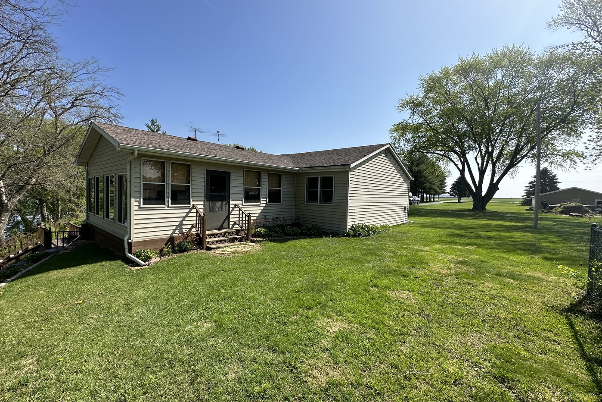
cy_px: 202
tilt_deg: -2.3
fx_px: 251
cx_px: 299
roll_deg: -2.2
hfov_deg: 100.4
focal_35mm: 15
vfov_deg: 77.3
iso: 50
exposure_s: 1/1949
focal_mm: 2.22
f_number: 2.2
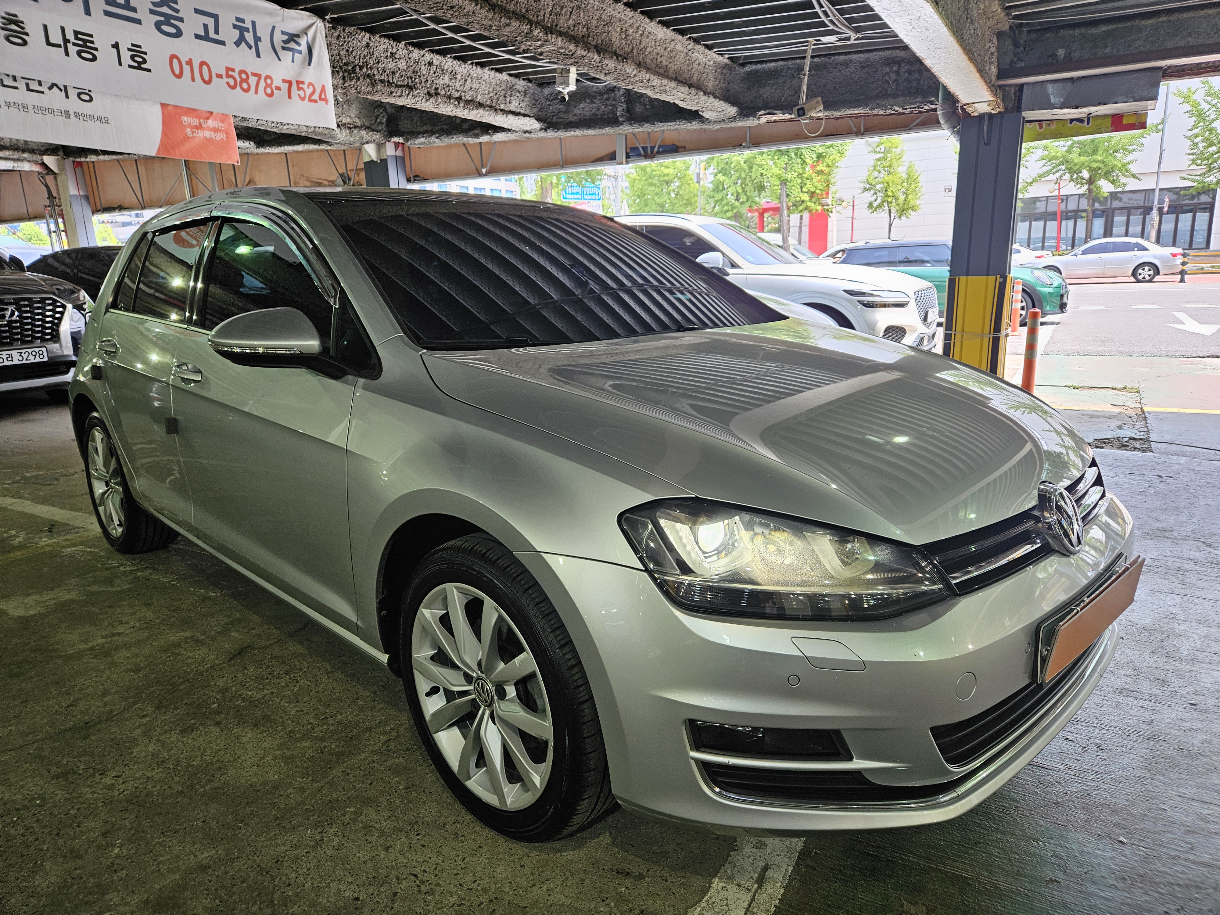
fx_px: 811
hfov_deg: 73.9
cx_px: 610
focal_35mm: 23
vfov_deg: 58.9
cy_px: 458
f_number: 1.8
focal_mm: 5.4
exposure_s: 1/120
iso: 64
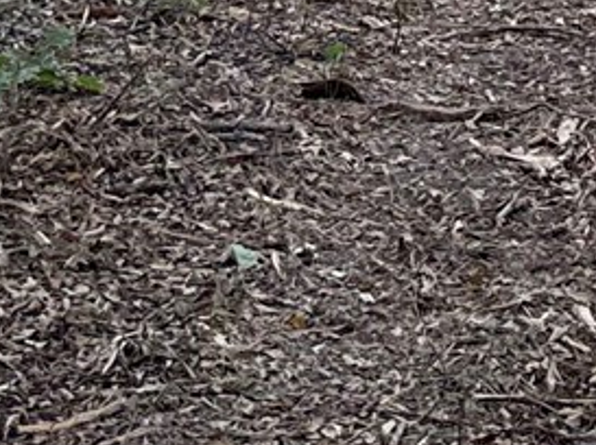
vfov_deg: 8.0
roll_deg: +1.2
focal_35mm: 169
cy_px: -674
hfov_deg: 11.5
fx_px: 2906
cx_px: 707
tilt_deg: +2.2
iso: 125
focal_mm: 6.76
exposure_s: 1/228
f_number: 1.78
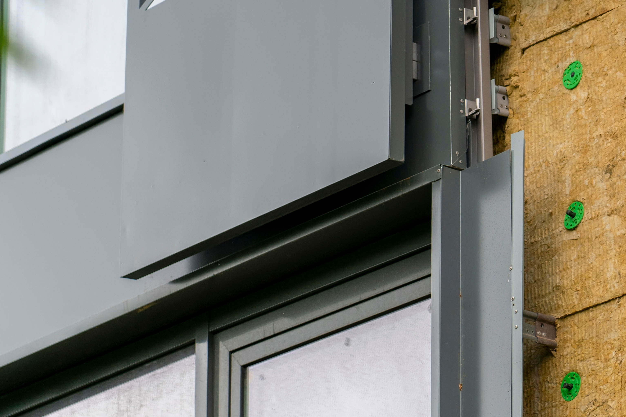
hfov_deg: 9.9
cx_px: 561
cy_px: 95
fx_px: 3582
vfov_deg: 6.7
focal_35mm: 206
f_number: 4
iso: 200
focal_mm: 105
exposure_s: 1/640
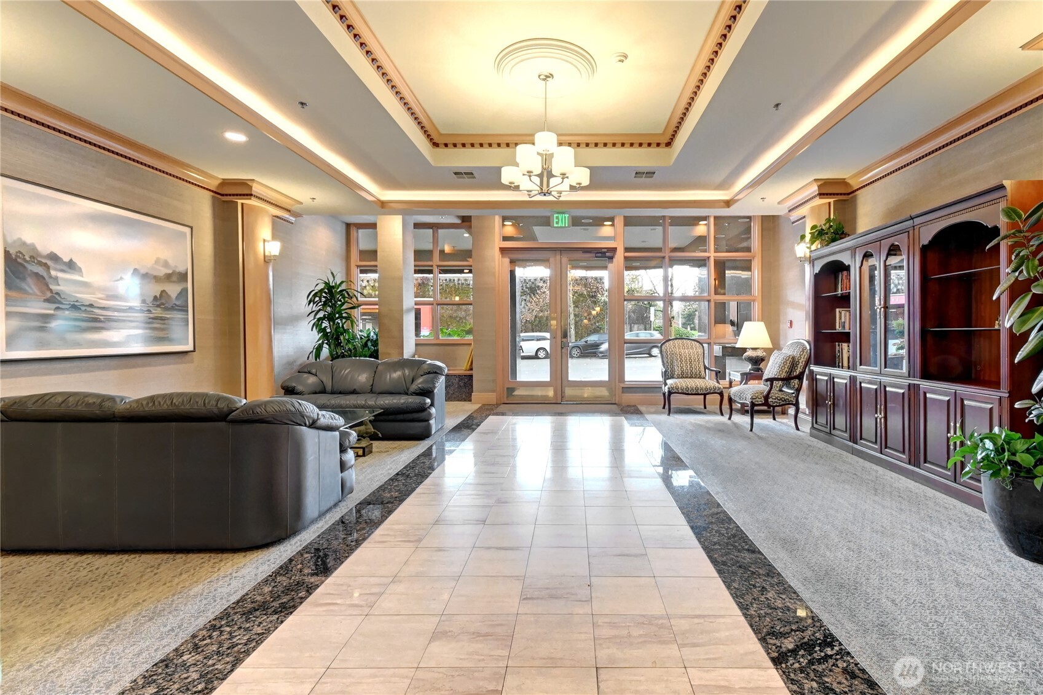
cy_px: 348
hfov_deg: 100.4
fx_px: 435
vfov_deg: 77.3
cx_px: 522
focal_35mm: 15
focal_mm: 10
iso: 3200
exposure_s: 1/3.33
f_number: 11
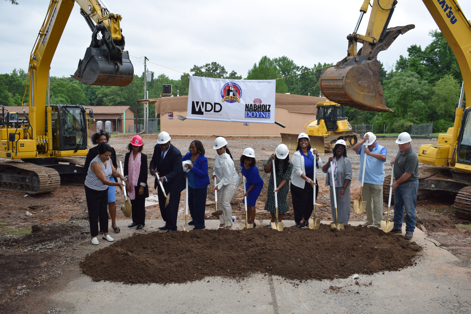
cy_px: 157
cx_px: 236
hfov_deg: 51.3
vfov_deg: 35.5
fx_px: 491
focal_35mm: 38
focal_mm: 25
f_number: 5.6
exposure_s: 1/125
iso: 100
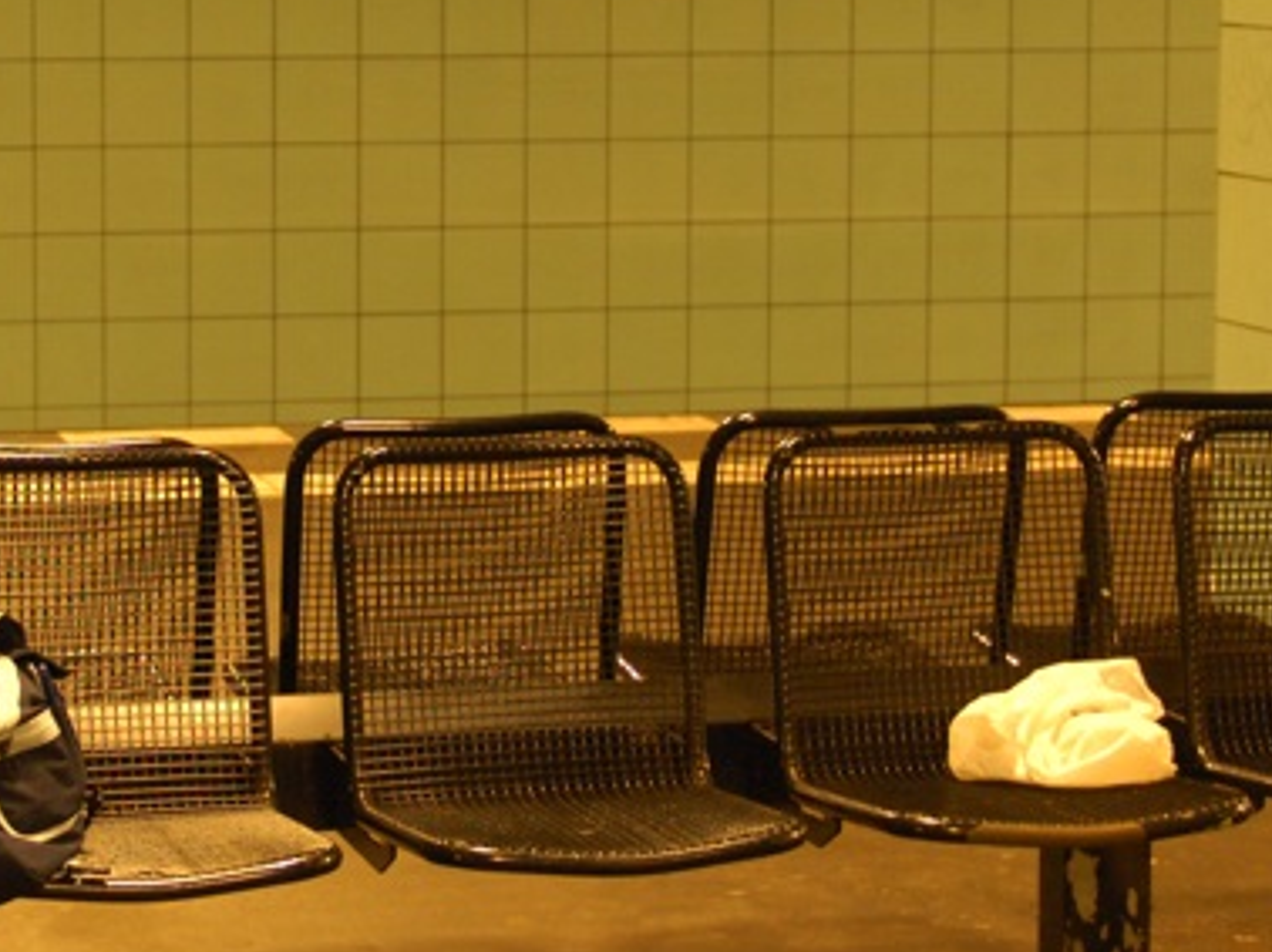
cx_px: 384
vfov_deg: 13.0
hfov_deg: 17.3
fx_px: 4161
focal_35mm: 113
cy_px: 283
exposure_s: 1/20
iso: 500
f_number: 2.8
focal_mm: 29
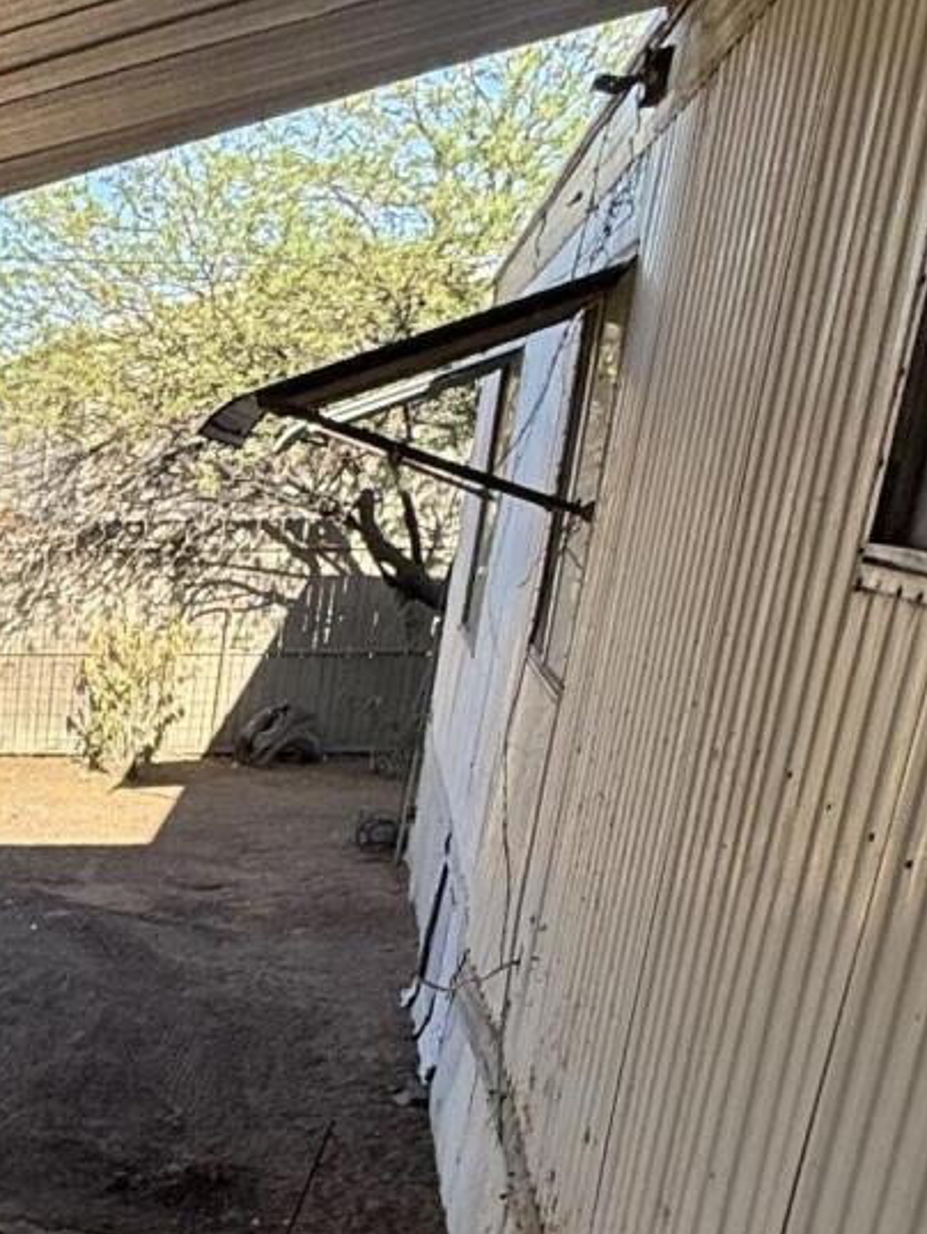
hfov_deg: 22.1
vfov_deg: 34.7
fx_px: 1855
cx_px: -544
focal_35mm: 52
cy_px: 1117
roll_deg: +0.2
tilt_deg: -20.0
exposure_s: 1/809
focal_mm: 2.22
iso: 50
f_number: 2.2
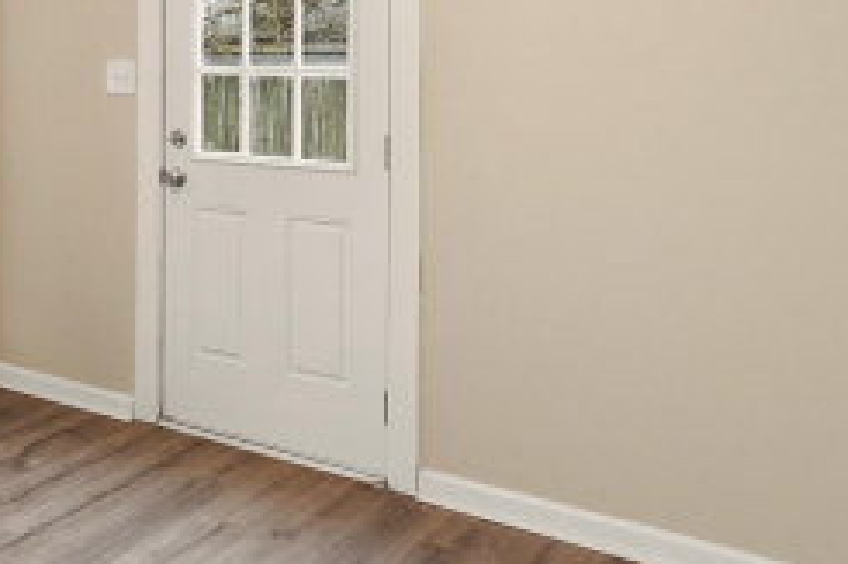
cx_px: -61
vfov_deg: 28.0
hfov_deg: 36.8
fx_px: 1083
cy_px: 48
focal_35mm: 46
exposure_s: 1/125
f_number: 9
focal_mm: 10
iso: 400
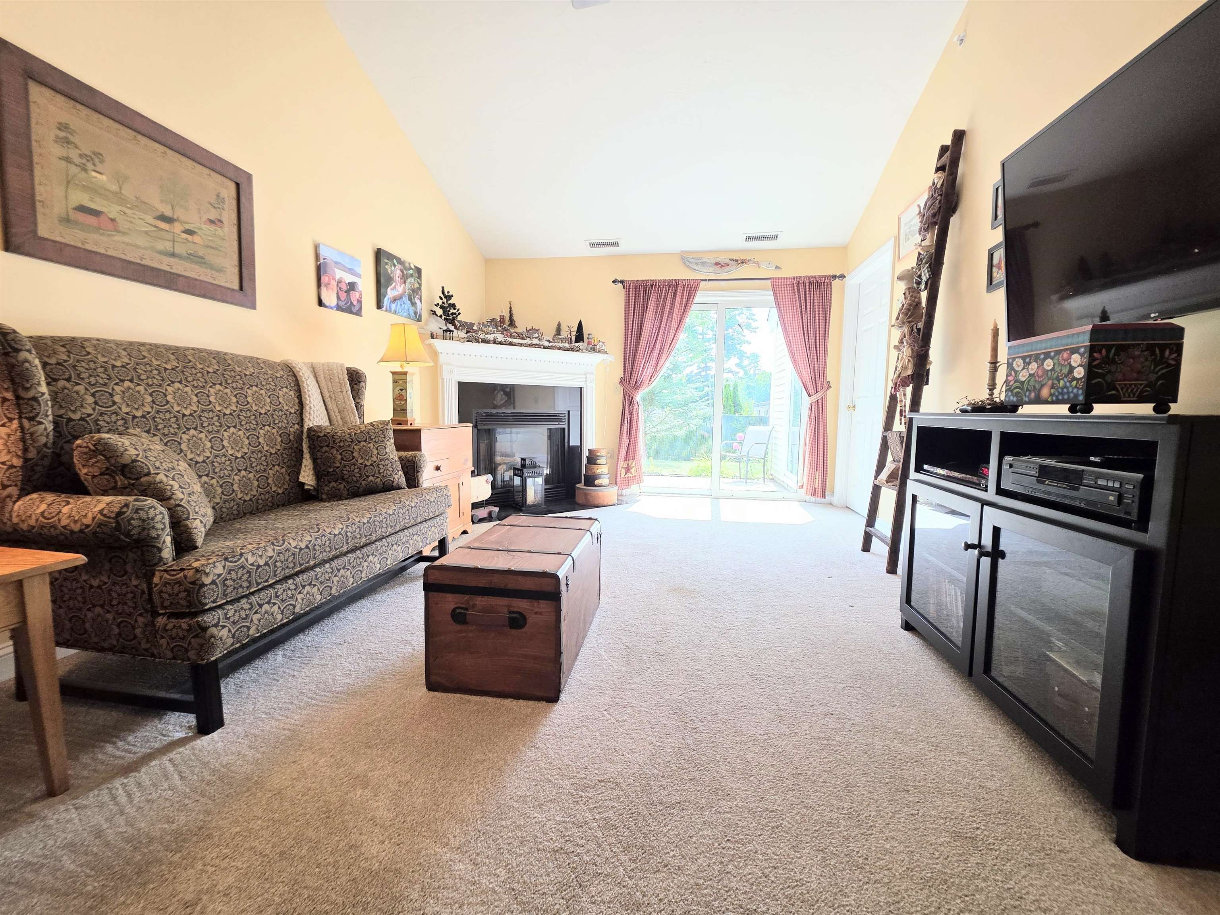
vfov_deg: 89.9
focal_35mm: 13
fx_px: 458
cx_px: 610
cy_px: 458
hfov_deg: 106.2
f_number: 1.9
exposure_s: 1/120
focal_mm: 2.2
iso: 100
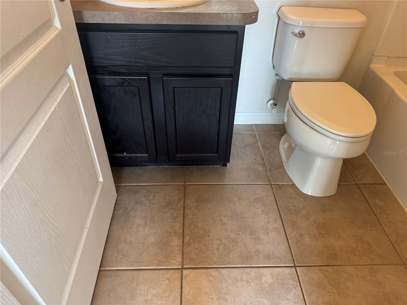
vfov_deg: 56.8
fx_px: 282
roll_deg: -2.7
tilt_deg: -41.0
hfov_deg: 71.6
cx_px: 204
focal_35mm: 24
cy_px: 152
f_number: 1.78
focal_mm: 6.76
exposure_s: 1/60
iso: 200
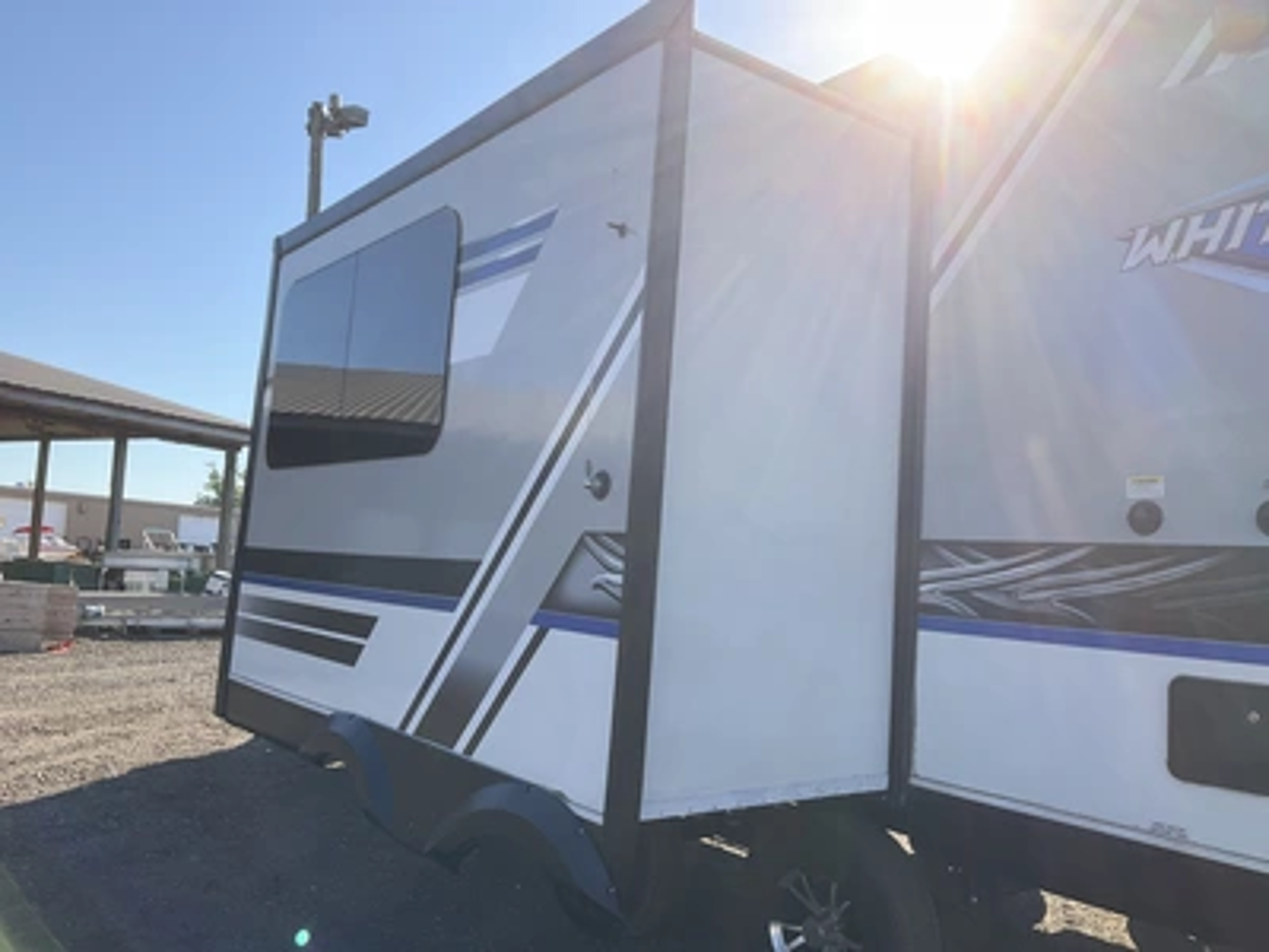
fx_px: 1063
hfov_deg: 61.7
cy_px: 476
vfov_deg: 48.2
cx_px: 634
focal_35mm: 29
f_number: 1.8
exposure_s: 1/1534
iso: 25
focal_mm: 3
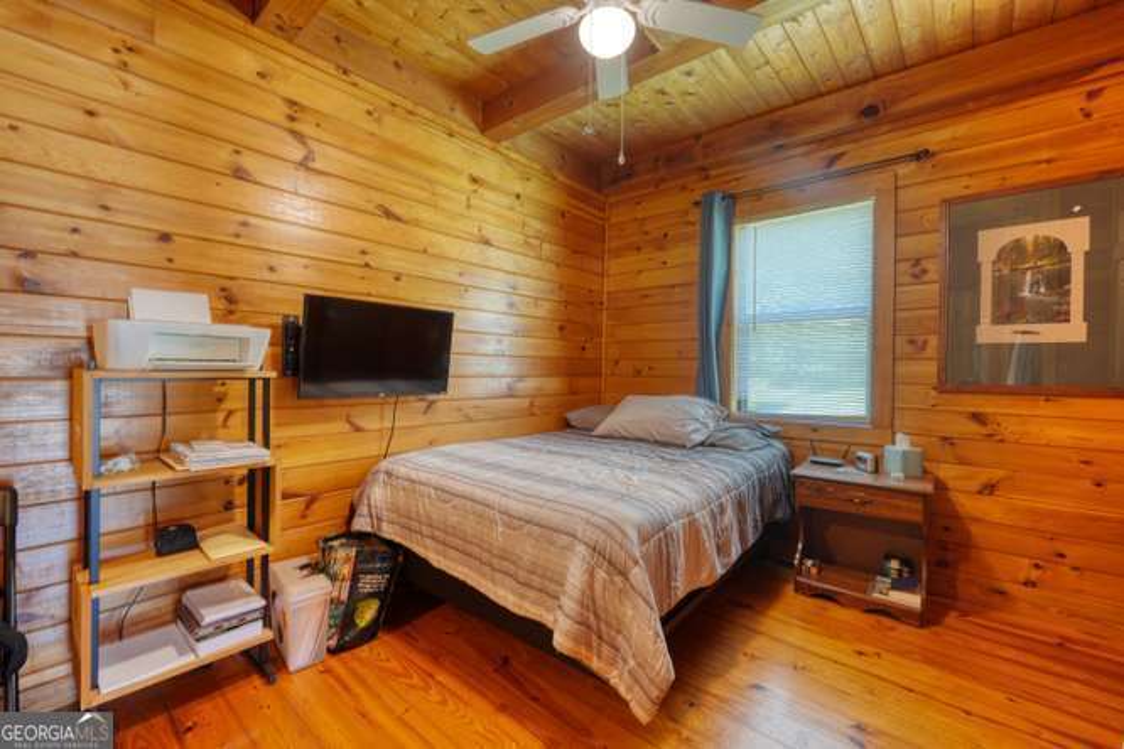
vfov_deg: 77.3
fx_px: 468
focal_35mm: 15
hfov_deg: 100.4
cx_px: 562
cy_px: 374
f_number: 9
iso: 100
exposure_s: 1
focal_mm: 10
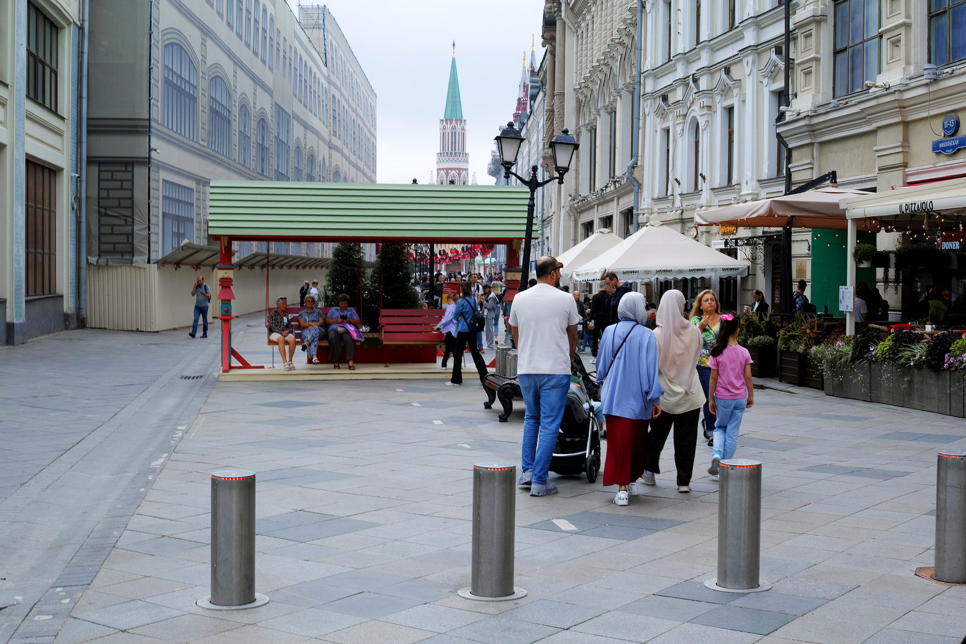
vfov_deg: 29.9
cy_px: 322
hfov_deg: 43.6
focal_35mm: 45
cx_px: 483
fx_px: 1207
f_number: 8
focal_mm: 30
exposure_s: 1/100
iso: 100
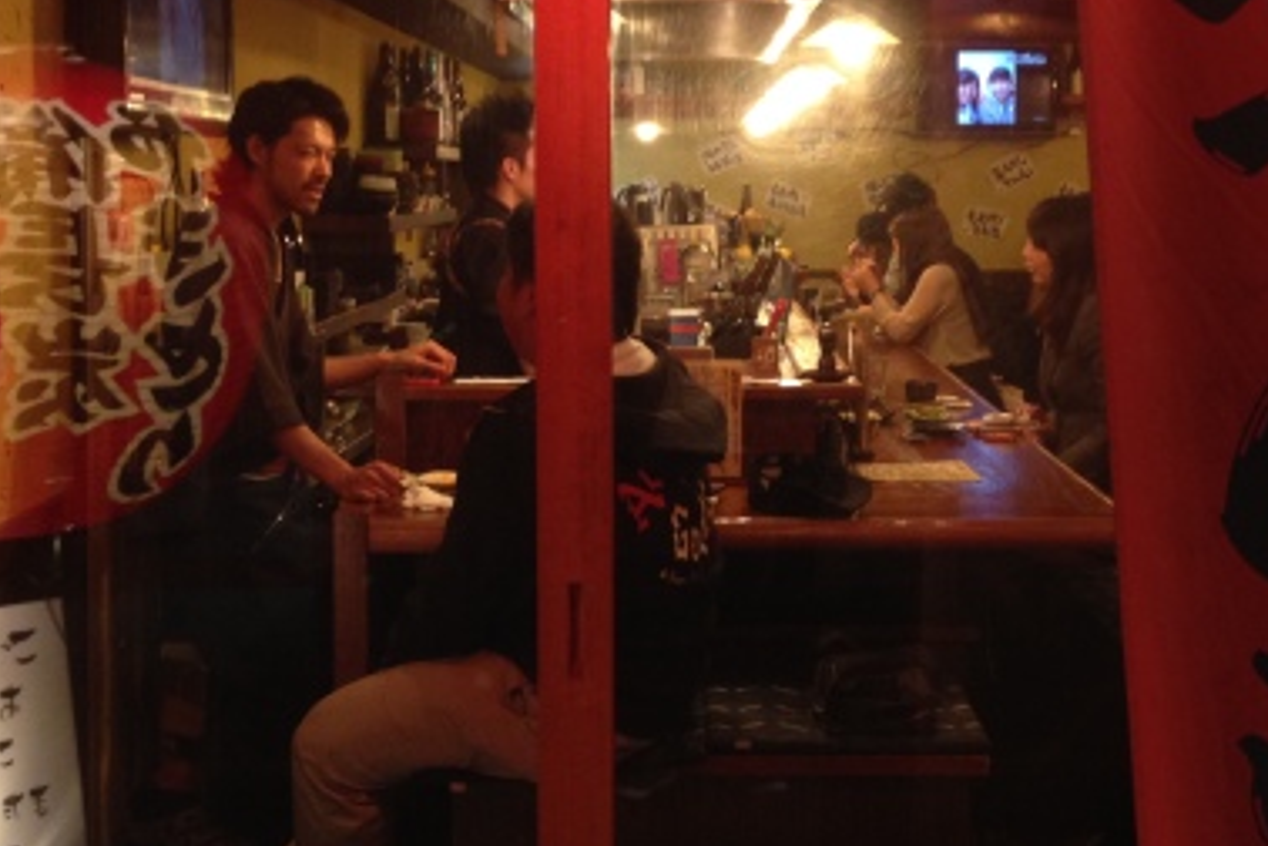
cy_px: 230
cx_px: 701
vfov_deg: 22.8
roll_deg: -0.4
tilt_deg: -2.7
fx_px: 2078
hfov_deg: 33.9
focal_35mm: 59
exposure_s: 1/20
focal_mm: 4.12
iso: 125
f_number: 2.4
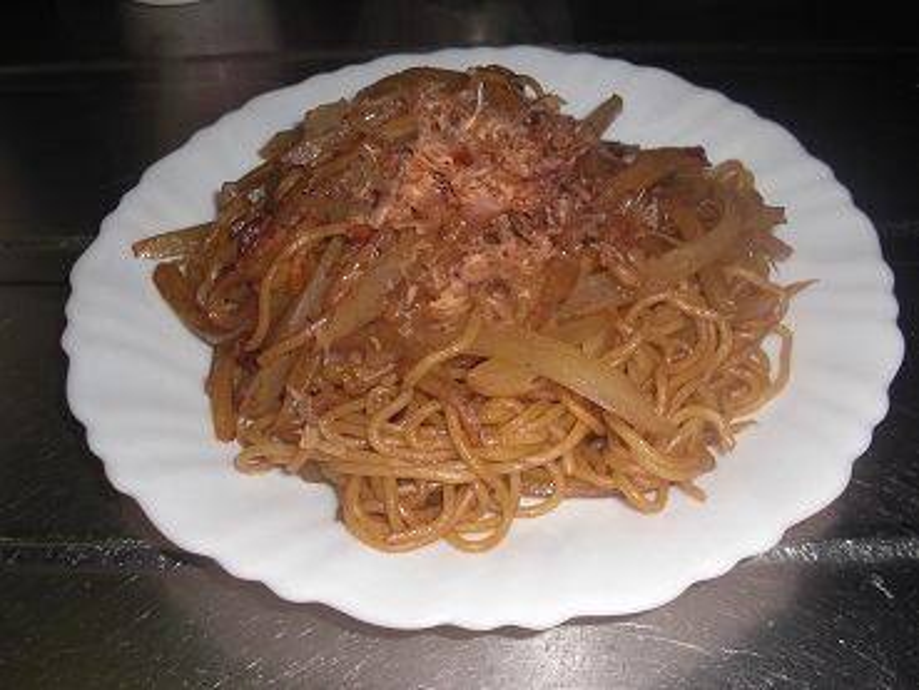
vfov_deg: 39.7
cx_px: 460
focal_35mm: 36
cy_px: 345
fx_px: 956
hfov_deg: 51.3
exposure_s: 1/60
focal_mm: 6.3
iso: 50
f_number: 7.9
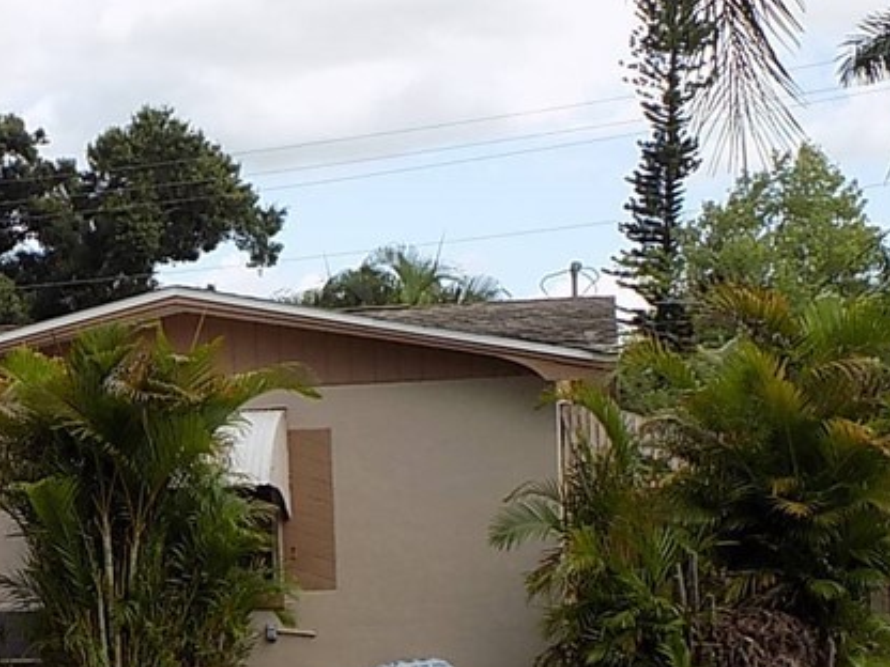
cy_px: 524
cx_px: -178
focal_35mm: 91
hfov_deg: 20.2
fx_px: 2340
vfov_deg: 16.1
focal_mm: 6.6
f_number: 3.5
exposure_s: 1/400
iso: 80
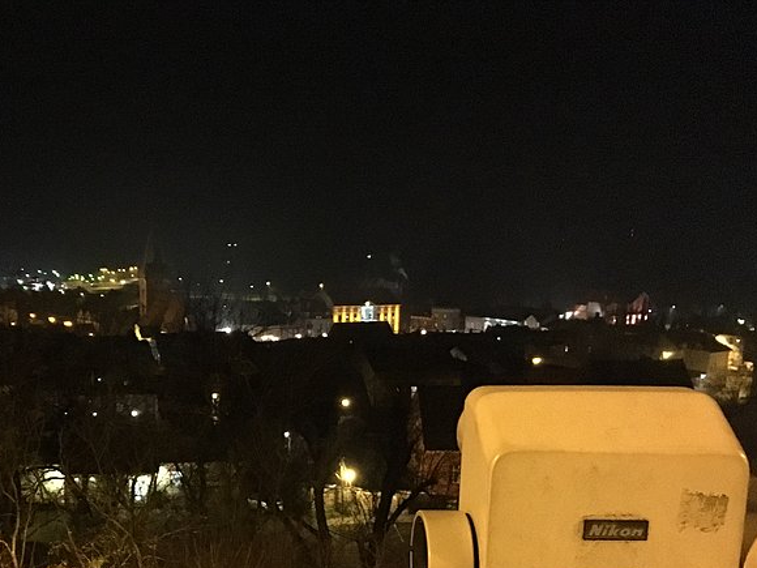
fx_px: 984
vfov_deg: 31.5
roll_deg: -0.6
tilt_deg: -12.7
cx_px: 244
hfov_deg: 41.5
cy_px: 439
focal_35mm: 45
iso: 1600
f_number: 2.2
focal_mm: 4.15
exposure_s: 1/17
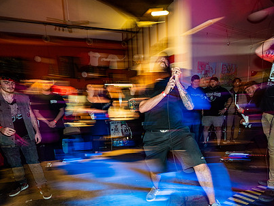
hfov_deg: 78.8
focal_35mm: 21
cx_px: 148
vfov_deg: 62.4
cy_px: 131
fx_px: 166
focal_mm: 14
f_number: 2.8
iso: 320
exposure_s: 1/10
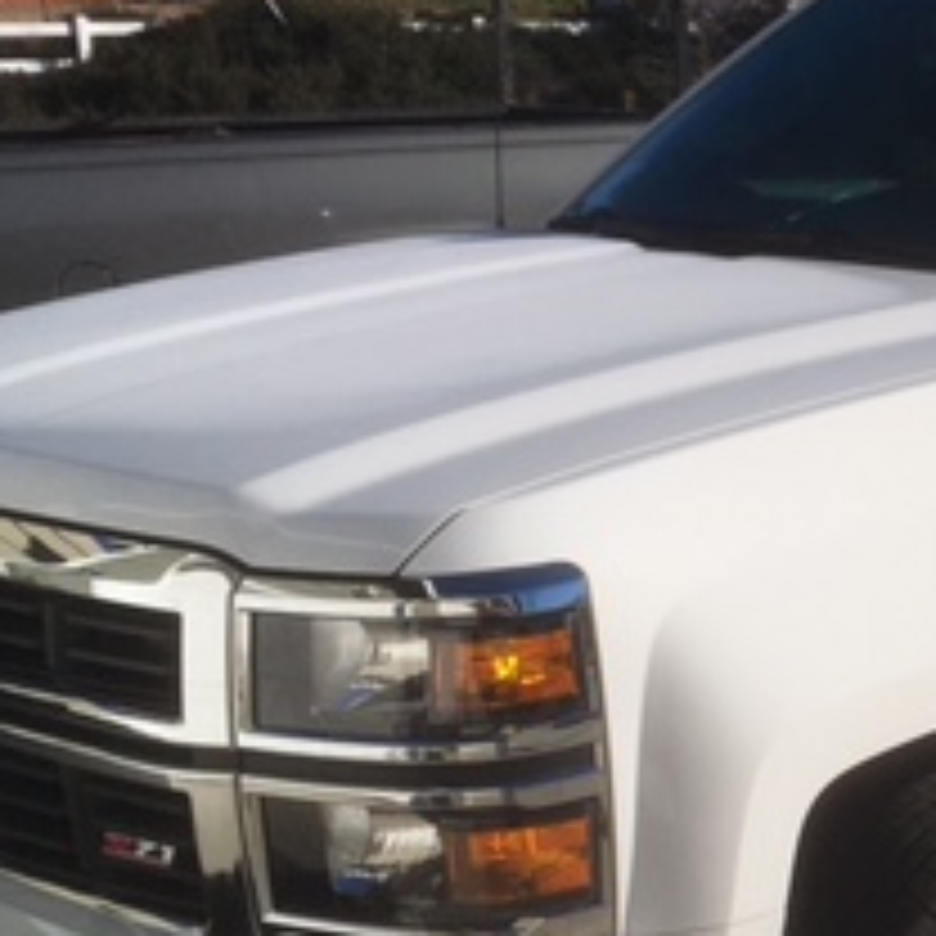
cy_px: 594
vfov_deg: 21.9
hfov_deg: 20.5
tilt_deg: -14.5
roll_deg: +1.7
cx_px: 1130
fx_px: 2417
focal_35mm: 79
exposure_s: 1/3846
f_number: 2.2
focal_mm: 4.15
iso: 25
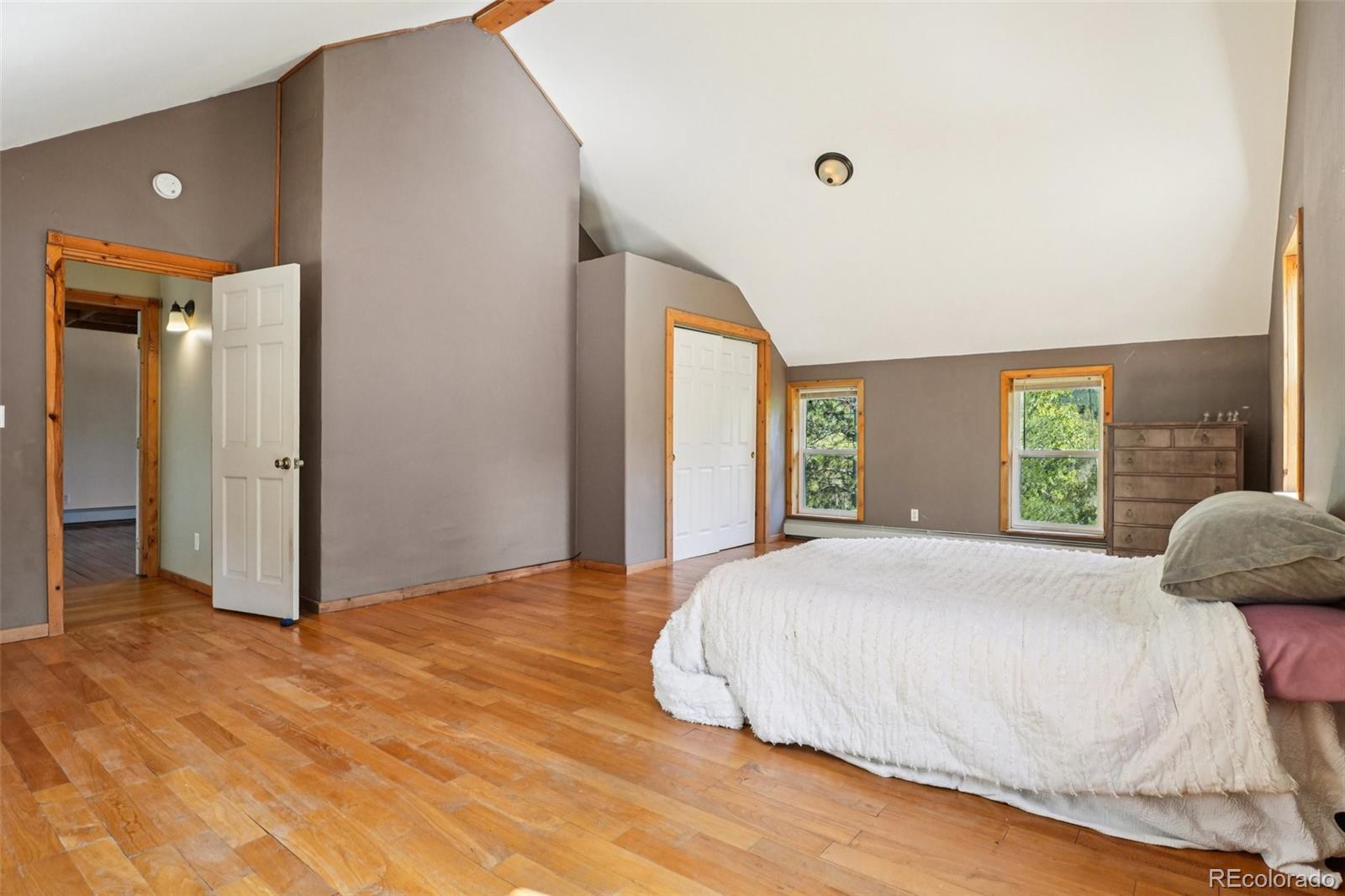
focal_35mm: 16
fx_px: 616
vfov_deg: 72.0
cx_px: 672
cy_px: 448
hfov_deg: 95.0
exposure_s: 1/30
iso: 320
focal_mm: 11
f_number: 8
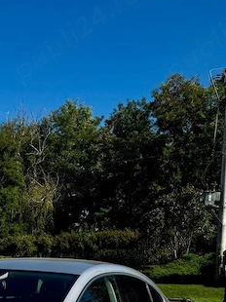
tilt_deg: -9.3
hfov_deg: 22.1
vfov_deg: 27.5
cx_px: -36
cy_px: 360
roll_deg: -0.6
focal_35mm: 62
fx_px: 540
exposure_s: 1/4310
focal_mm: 6.76
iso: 80
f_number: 1.78
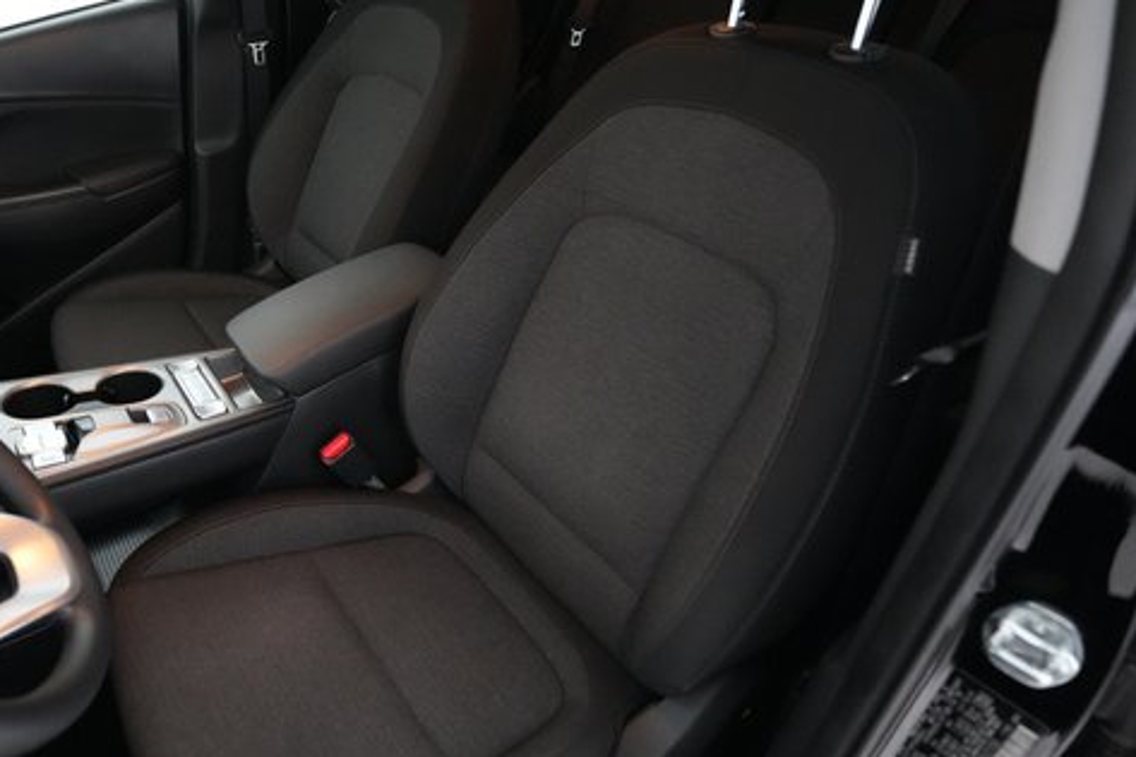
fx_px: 725
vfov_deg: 55.0
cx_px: 377
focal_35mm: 23
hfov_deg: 73.8
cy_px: 353
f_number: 2.8
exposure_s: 1/250
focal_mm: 17
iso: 12800
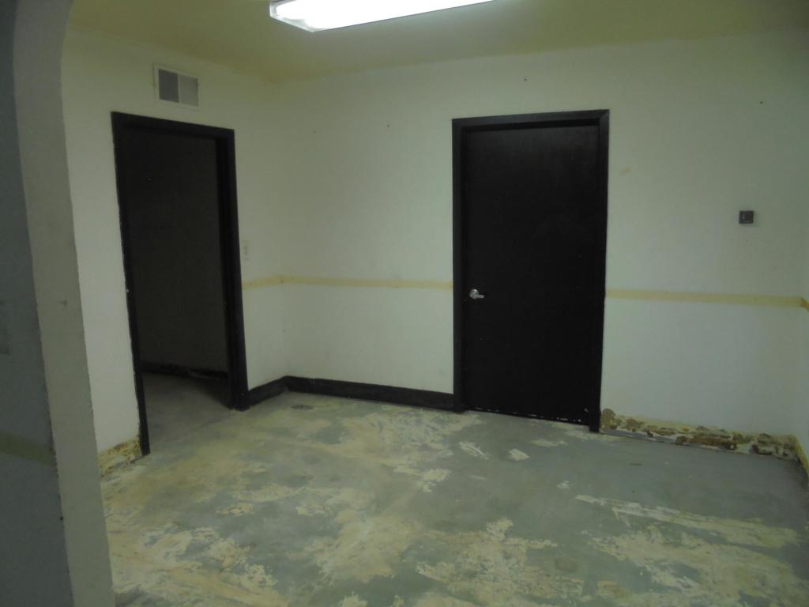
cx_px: 404
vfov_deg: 53.1
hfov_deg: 67.3
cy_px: 304
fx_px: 608
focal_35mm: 26
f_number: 3.5
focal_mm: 4.6
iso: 160
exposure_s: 1/30
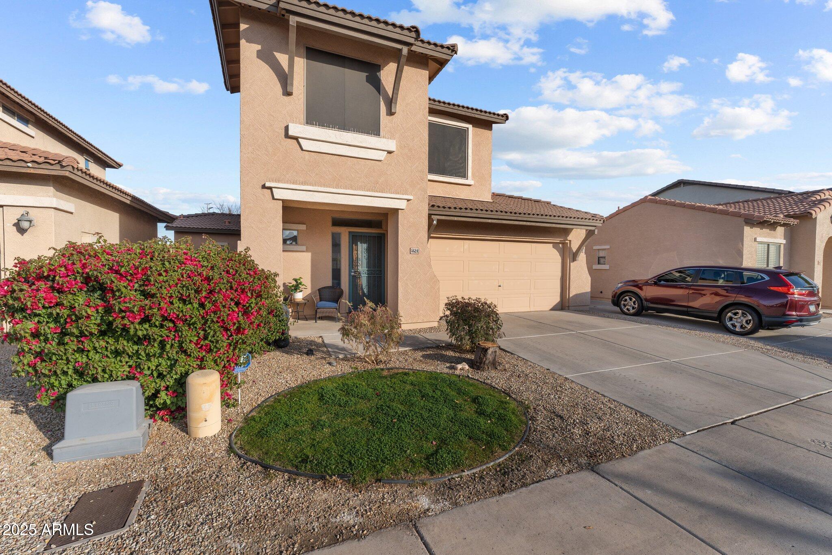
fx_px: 351
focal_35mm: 15
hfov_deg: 99.7
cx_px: 416
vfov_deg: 76.6
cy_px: 278
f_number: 8
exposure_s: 1/1250
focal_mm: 15.2
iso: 500
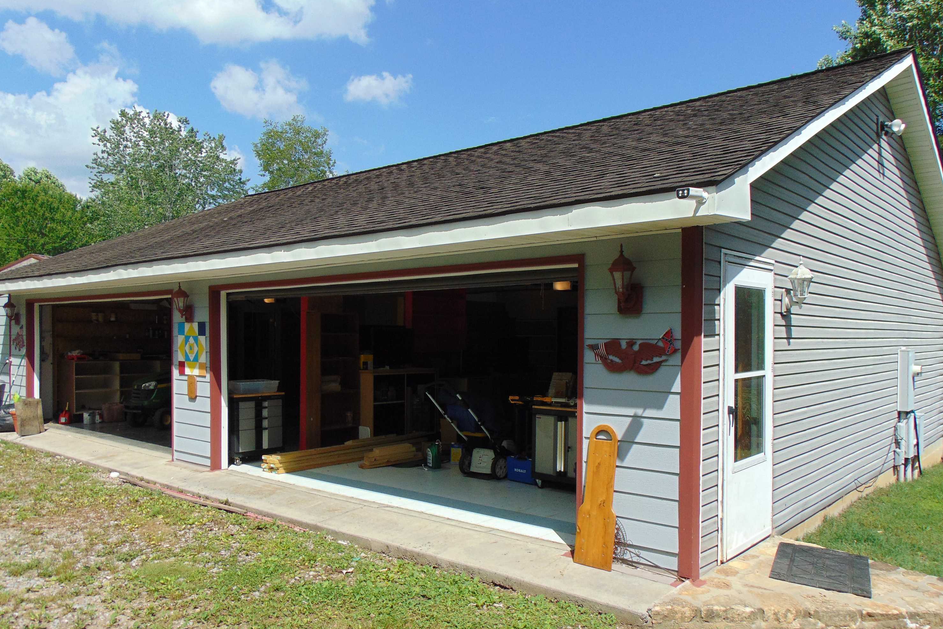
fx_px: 707
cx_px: 454
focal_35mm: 27
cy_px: 354
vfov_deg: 47.8
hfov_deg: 67.4
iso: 80
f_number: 7.7
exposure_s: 1/250
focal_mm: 4.5
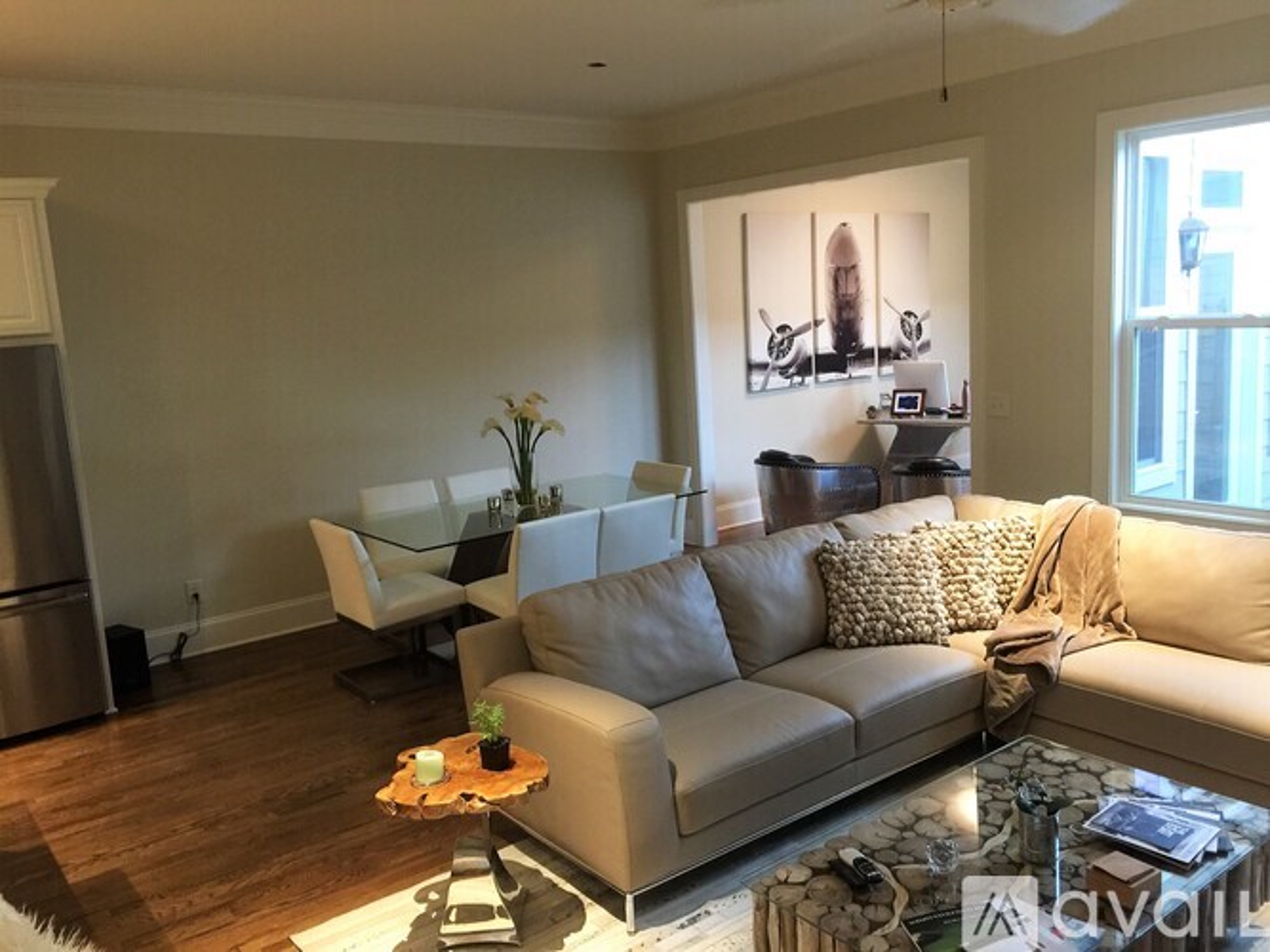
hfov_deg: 61.7
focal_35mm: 29
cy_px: 476
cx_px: 635
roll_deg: +1.6
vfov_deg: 48.2
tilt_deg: -9.0
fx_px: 1064
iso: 125
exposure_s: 1/15
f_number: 2.2
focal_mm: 4.15
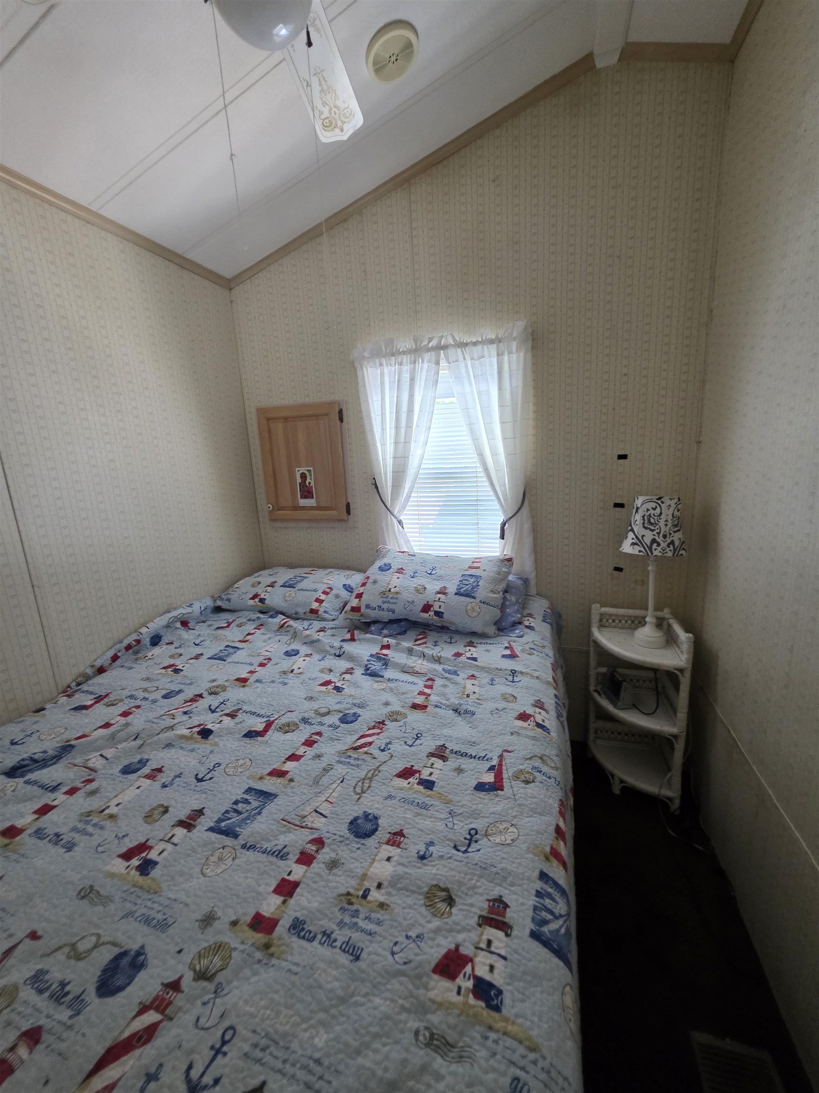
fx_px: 410
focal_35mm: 13
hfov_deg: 89.9
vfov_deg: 106.2
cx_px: 410
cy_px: 546
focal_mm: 2.2
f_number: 1.9
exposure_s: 1/60
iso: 400
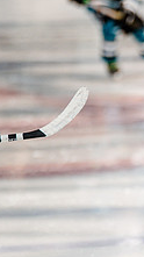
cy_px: 208
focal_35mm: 753
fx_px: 5121
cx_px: 274
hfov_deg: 1.6
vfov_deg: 2.9
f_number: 3.2
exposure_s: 1/3200
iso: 1250
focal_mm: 274
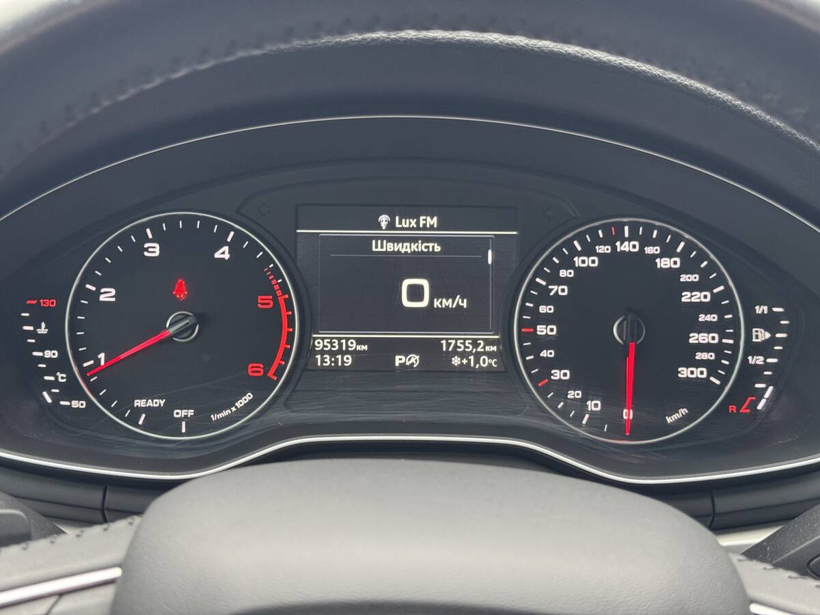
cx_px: 410
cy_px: 308
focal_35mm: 48
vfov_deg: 30.3
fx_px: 1137
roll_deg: -1.2
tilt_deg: -21.0
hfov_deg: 39.7
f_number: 1.78
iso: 250
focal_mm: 6.76
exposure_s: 1/60
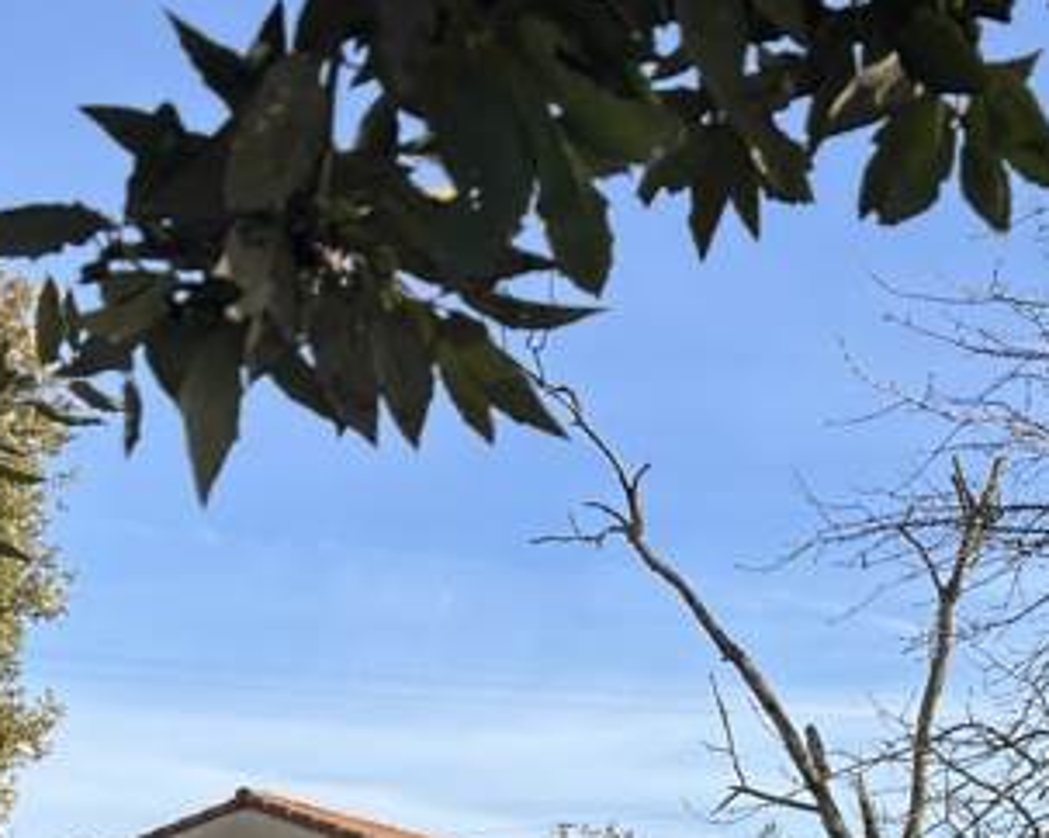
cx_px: 679
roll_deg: -1.5
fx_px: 2079
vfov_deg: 21.8
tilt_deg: +7.5
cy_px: 866
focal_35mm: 67
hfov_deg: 28.2
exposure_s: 1/1647
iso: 50
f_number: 1.6
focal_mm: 5.1
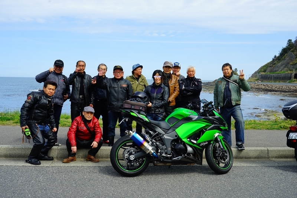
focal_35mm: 33
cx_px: 148
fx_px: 272
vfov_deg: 40.0
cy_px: 99
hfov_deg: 57.2
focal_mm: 33
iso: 100
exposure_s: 1/125
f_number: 11
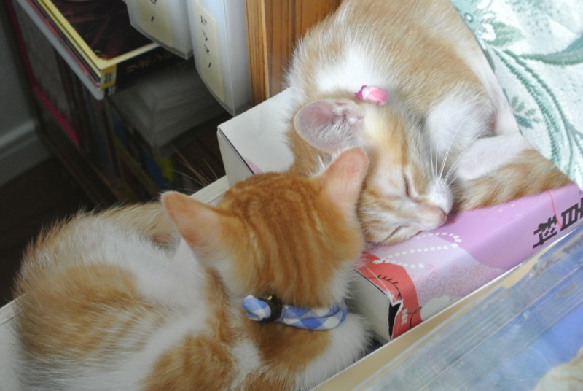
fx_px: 1200
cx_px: 292
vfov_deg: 18.5
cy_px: 196
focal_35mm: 74
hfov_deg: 27.3
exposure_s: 1/6
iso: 800
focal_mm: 27.6
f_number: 5.6
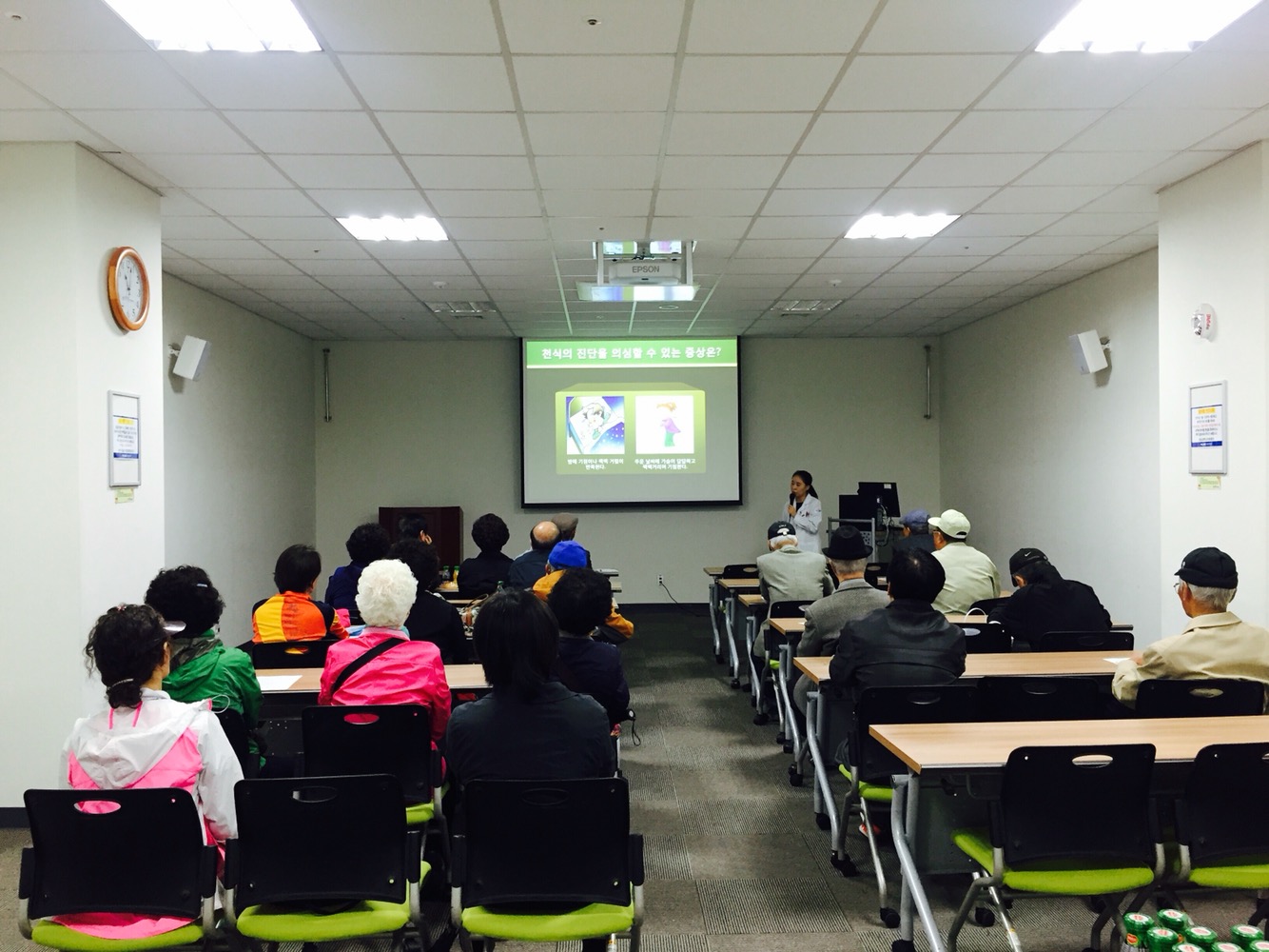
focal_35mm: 29
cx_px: 634
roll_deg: +0.3
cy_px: 476
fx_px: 1063
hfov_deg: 61.7
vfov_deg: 48.2
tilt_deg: -1.5
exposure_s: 1/30
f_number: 2.2
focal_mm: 4.15
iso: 50
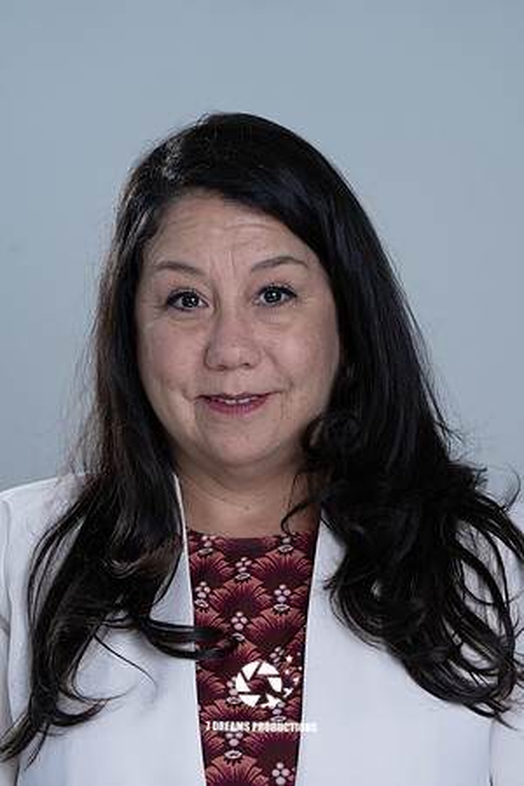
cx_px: 262
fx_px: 3406
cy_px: 393
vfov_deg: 13.2
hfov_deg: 8.8
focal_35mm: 156
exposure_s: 1/200
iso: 160
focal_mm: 156
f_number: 5.6
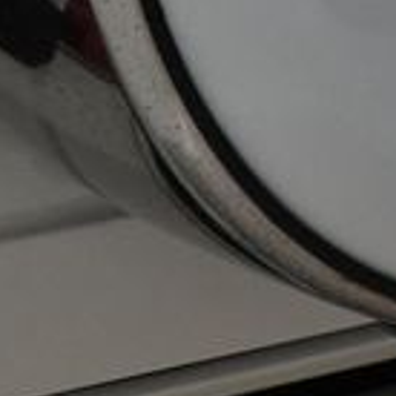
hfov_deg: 6.7
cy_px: 514
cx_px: -491
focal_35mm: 252
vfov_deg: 6.9
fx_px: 3262
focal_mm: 32
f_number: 4.5
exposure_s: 1/125
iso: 900
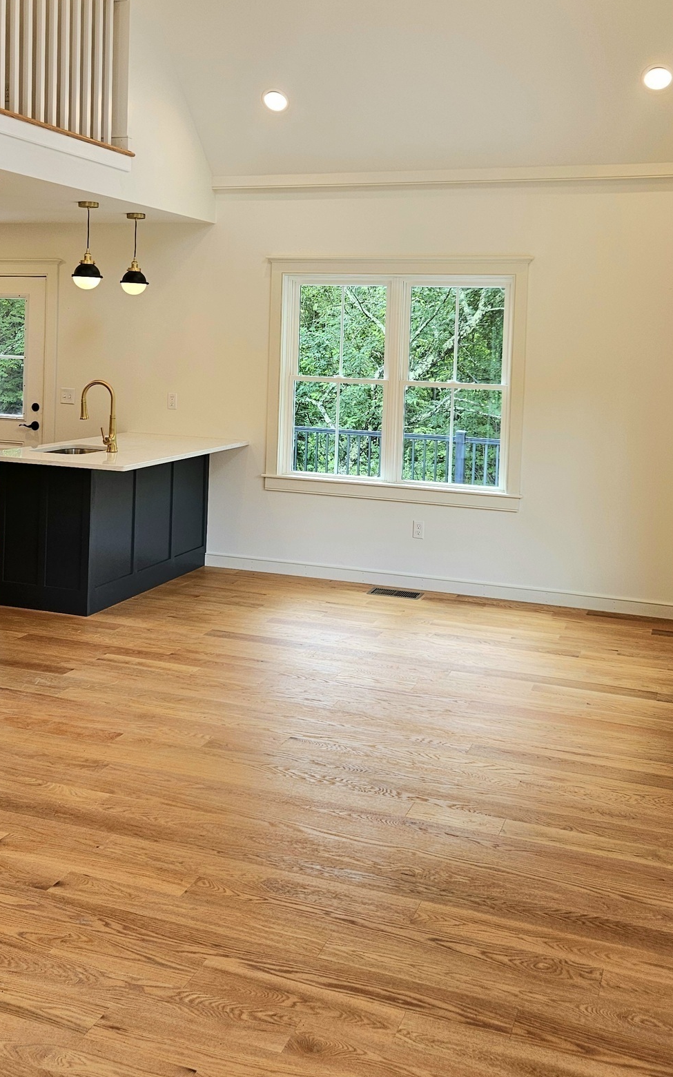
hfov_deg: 35.3
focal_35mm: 36
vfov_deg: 53.2
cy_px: 377
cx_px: 324
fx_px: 1056
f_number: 1.8
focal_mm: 5.4
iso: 50
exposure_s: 1/120
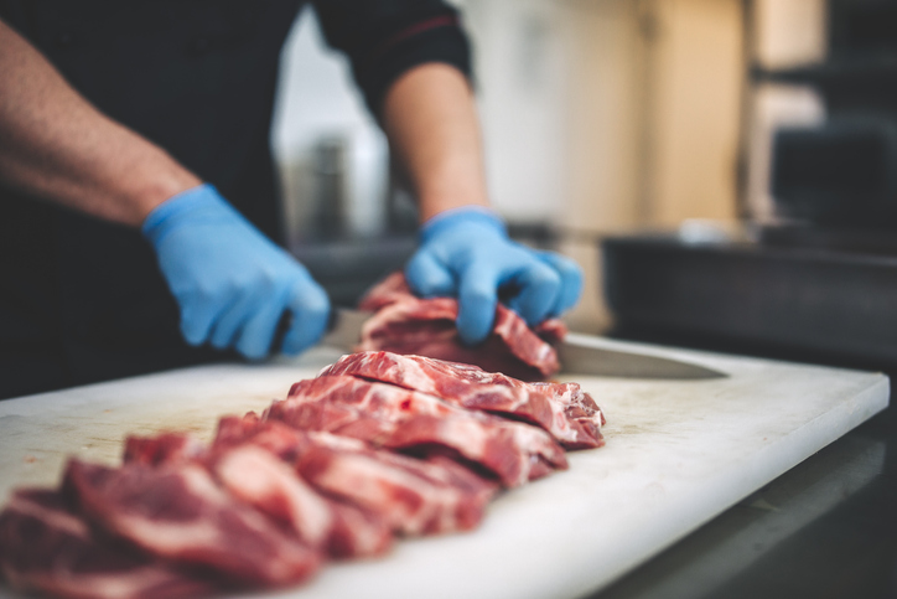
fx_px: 872
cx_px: 448
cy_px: 300
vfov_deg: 37.9
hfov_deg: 54.4
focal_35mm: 35
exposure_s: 1/400
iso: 500
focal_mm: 35
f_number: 1.4
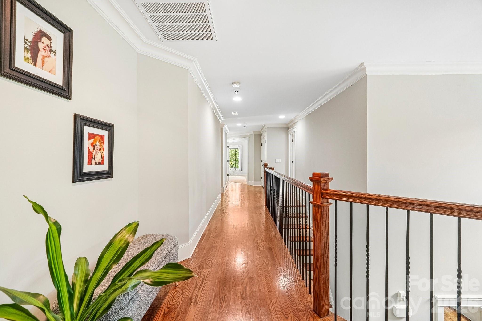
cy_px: 160
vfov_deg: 77.3
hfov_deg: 100.4
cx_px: 241
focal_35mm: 15
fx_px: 201
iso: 400
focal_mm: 10
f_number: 8
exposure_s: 1/4
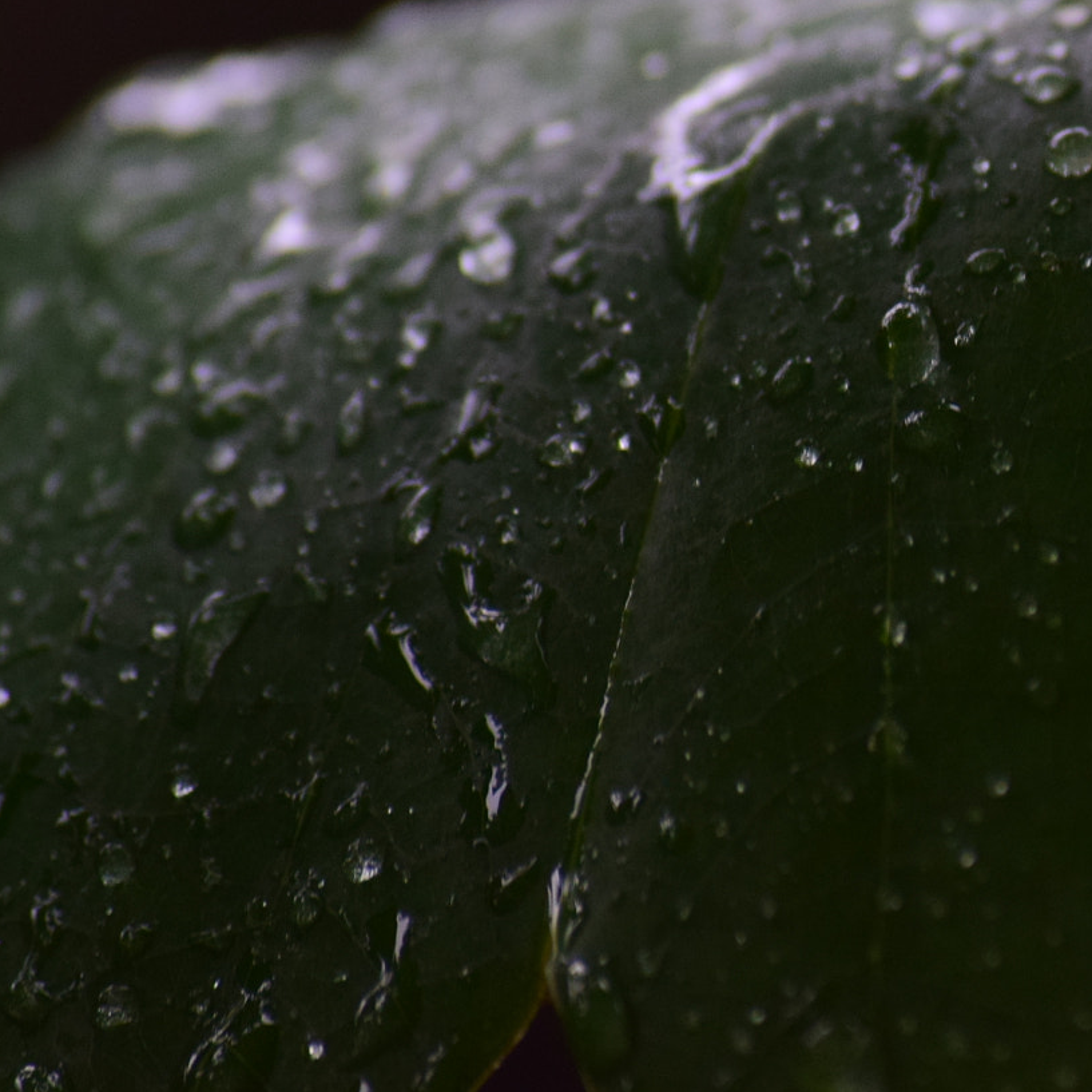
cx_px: 1108
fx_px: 22806
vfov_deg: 2.7
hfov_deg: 2.7
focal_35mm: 639
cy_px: 225
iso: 800
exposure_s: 1/400
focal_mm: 200
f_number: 7.1
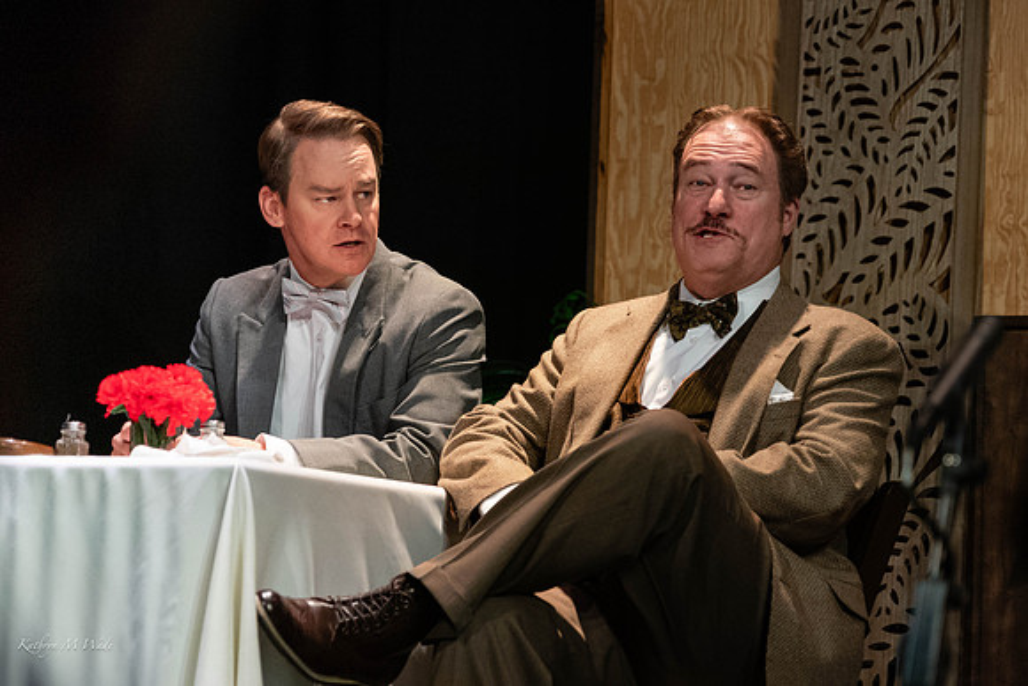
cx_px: 553
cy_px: 317
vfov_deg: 8.3
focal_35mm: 166
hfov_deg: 12.4
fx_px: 4729
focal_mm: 154
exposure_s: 1/400
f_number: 6.3
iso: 4000
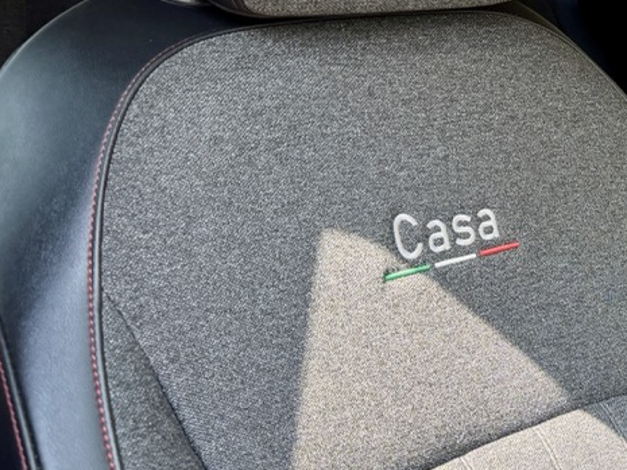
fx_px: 1196
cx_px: 832
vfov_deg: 22.3
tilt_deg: -15.2
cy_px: 222
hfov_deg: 25.1
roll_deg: +1.6
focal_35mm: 66
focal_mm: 6.76
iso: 64
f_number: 1.78
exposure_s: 1/261
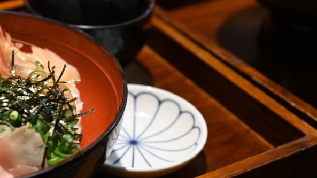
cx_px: 72
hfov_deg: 27.4
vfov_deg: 15.8
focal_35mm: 76
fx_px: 639
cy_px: 34
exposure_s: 1/125
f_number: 2.8
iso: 3200
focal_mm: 28
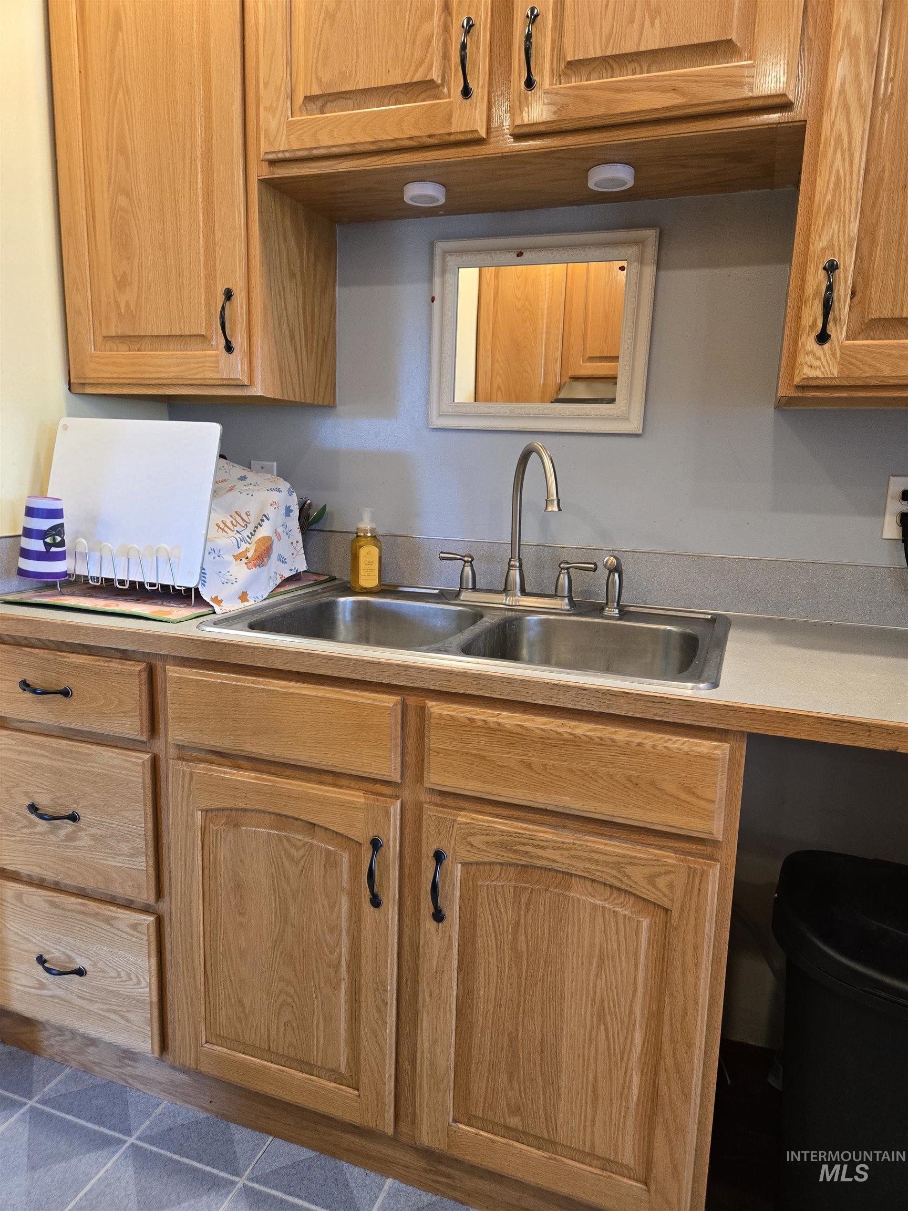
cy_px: 606
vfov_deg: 73.9
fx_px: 804
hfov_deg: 58.9
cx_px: 454
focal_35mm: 23
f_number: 1.8
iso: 250
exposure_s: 1/120
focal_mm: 5.4
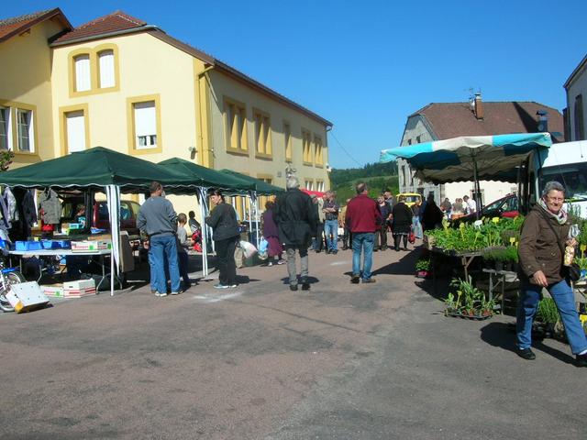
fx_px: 594
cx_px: 294
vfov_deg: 40.7
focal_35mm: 35
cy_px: 220
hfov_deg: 52.6
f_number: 5.6
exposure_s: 1/378
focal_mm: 5.8
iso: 50
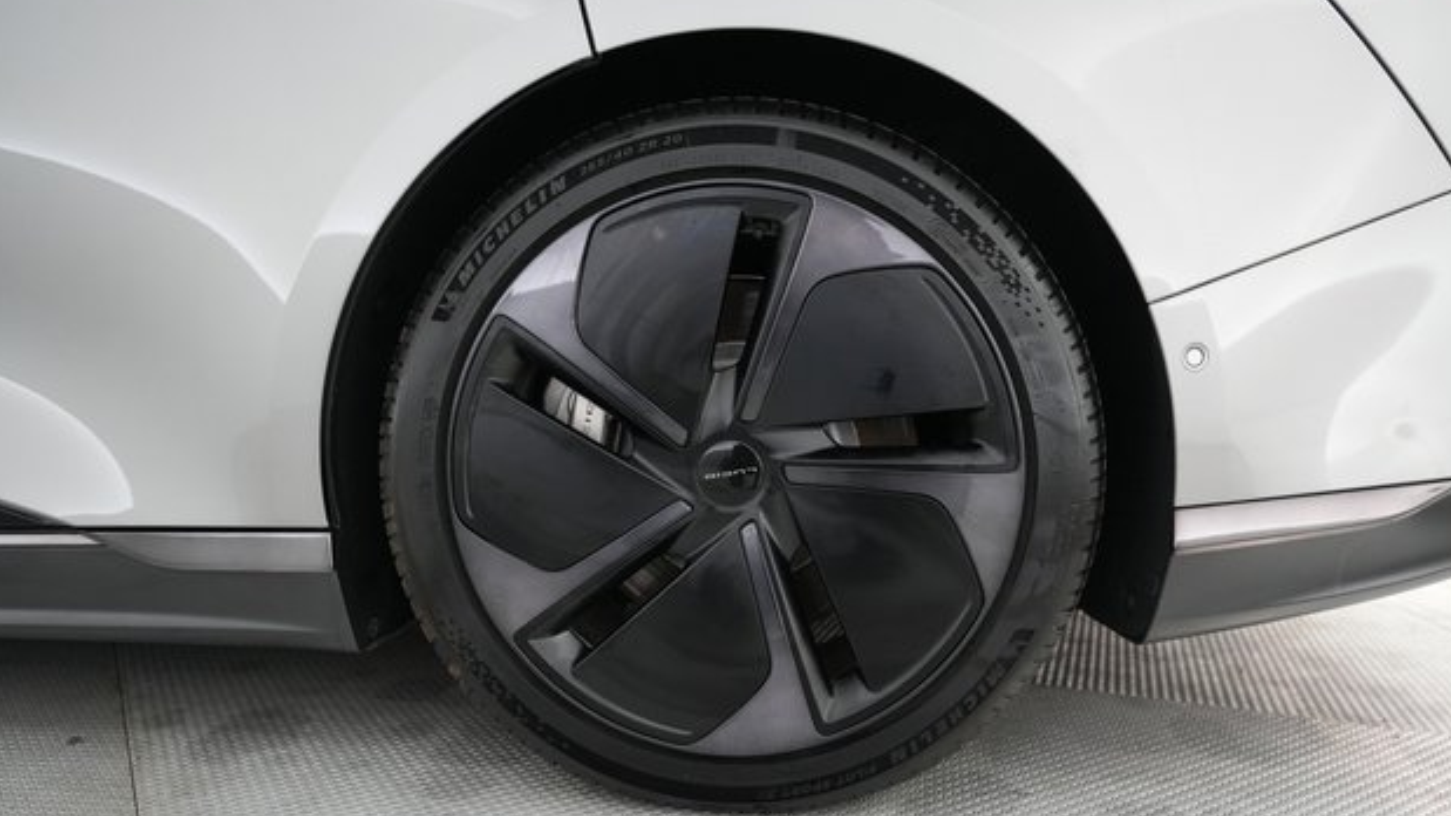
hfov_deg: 71.9
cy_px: 467
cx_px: 734
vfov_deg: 44.3
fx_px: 1000
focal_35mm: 26
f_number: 2.8
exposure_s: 1/160
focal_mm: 24
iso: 5000
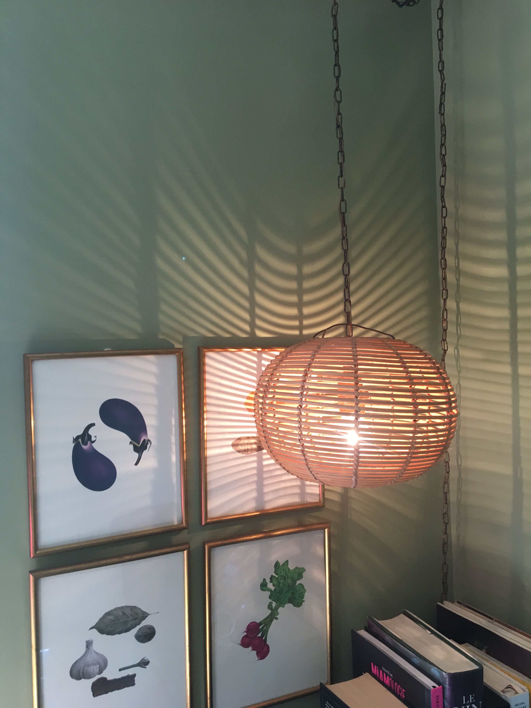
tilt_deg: +0.7
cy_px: 354
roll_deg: +1.0
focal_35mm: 29
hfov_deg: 48.2
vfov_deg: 61.7
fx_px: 593
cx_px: 266
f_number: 2.2
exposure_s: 1/33
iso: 40
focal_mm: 4.15
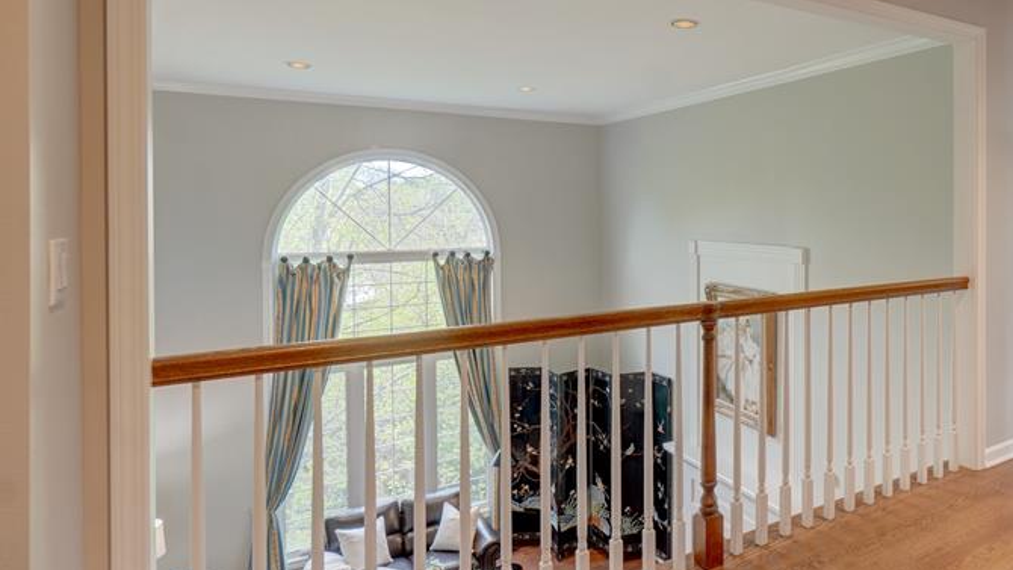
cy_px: 224
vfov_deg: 47.4
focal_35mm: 24
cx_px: 726
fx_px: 645
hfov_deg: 72.4
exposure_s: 1/15
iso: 400
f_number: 8
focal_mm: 10
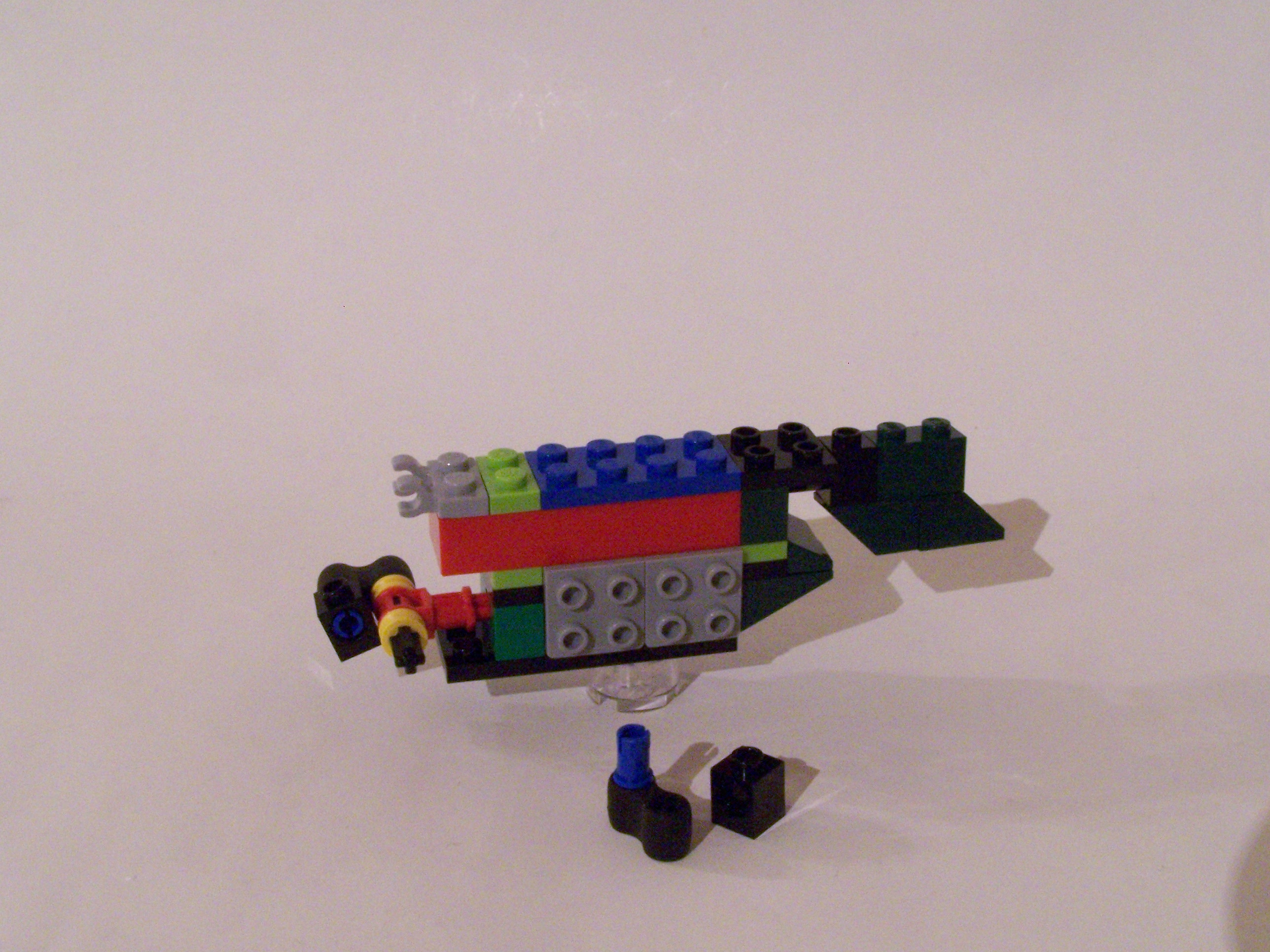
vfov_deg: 28.6
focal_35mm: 51
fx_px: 1871
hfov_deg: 37.5
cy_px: 476
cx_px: 635
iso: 400
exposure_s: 1/2
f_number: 8
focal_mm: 8.5
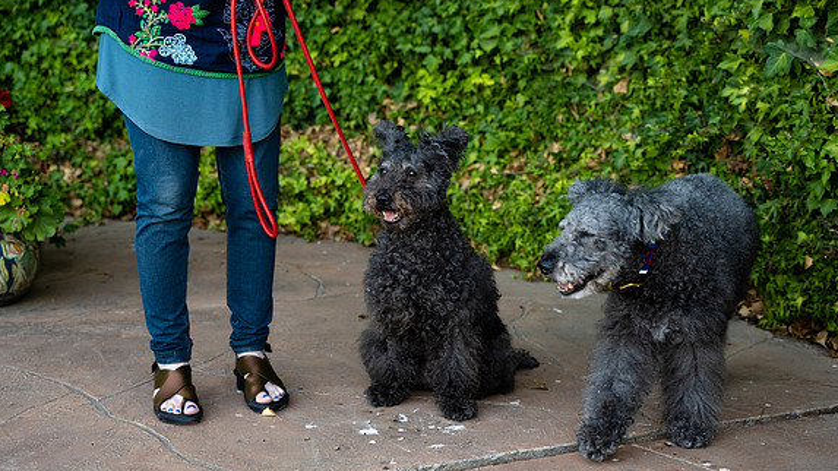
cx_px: 421
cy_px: 204
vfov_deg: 22.6
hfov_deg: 39.2
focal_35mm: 53
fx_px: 1177
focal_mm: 50
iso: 800
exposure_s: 1/320
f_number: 4
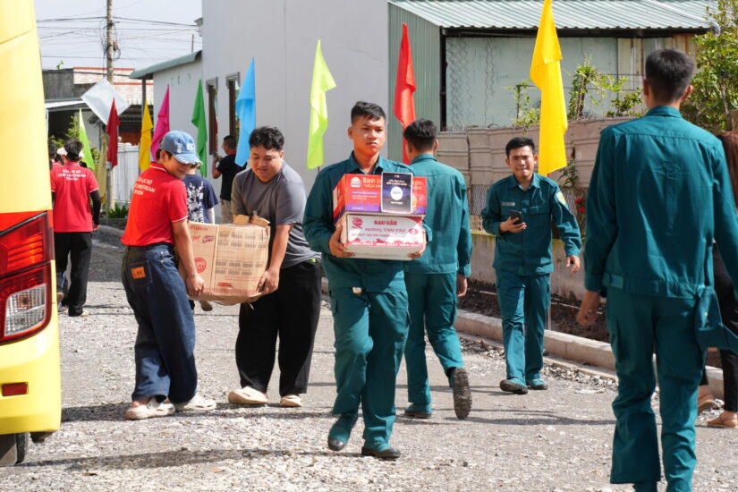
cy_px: 246
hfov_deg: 18.2
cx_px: 369
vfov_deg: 12.2
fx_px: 2306
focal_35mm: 112
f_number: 10
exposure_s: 1/100
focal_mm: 75
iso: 100
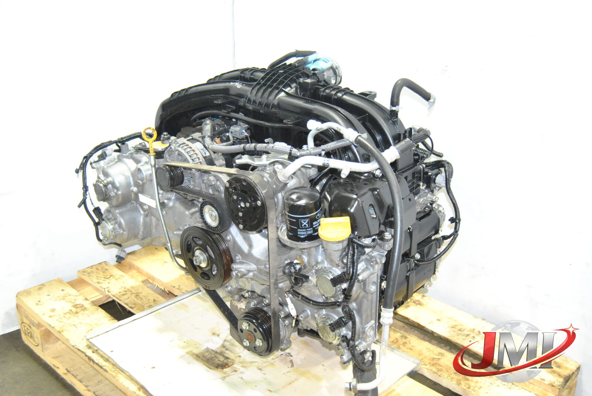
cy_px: 198
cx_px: 296
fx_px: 642
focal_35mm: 39
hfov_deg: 49.5
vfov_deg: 34.3
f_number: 5
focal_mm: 26
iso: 800
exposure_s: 1/60
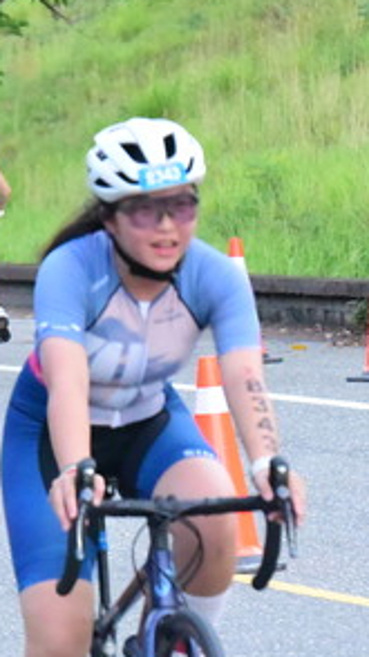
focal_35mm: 431
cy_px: 231
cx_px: 168
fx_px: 7510
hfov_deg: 2.8
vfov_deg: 5.0
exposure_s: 1/4000
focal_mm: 155
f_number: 8
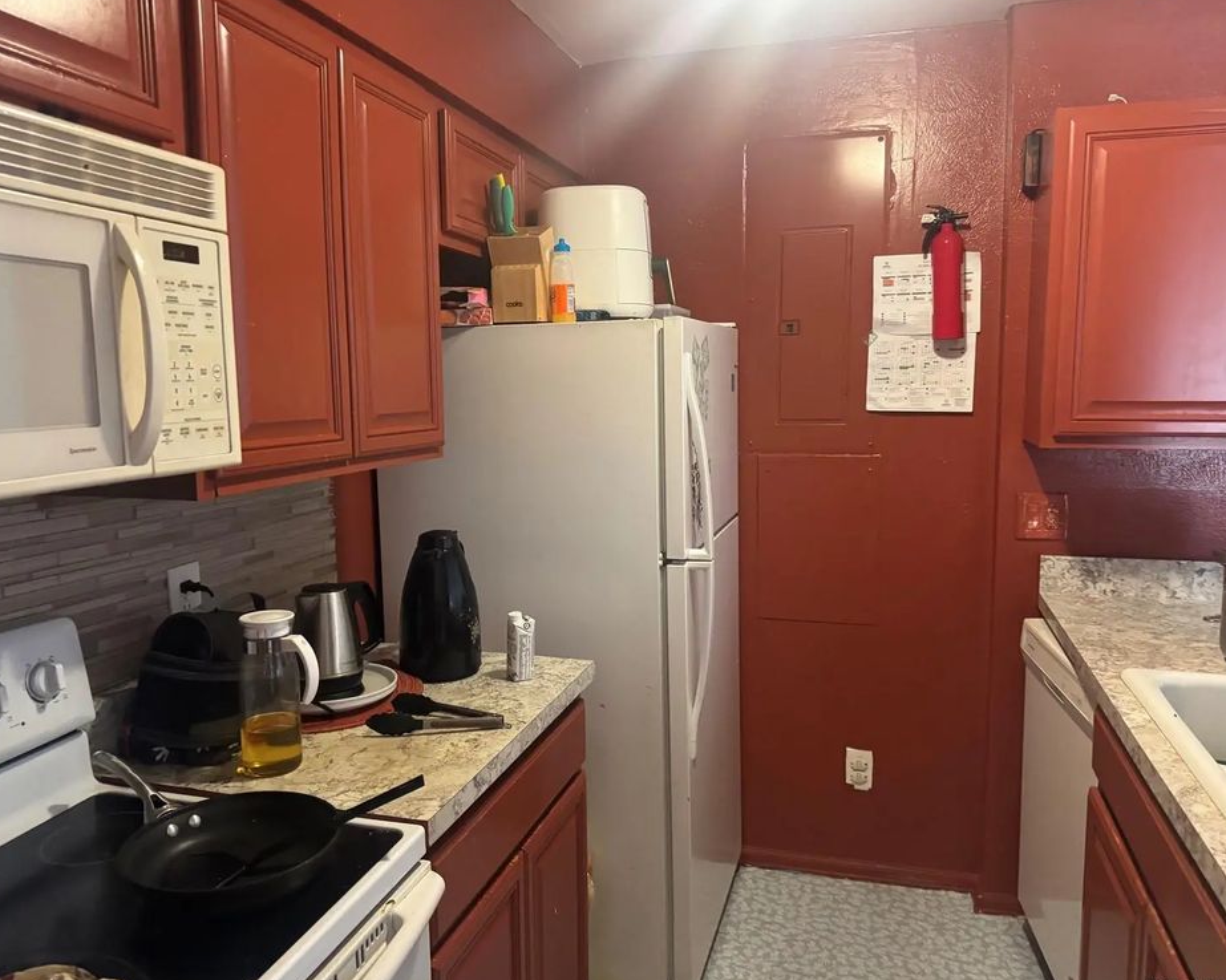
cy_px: 498
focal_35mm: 26
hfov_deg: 66.0
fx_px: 943
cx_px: 603
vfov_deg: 54.9
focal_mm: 6.76
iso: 800
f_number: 1.78
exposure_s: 1/40
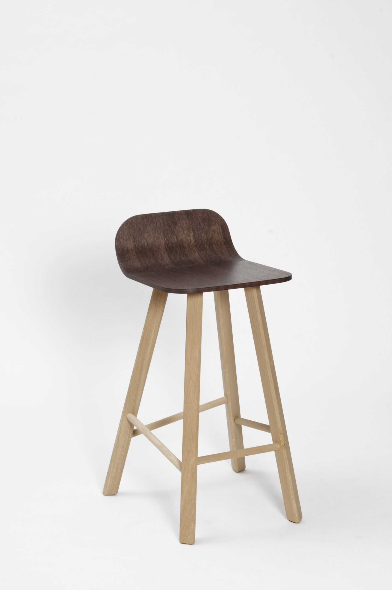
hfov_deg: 16.5
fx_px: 1351
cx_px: 196
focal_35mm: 82
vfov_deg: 24.6
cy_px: 295
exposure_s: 1/2
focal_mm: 55
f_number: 16
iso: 200
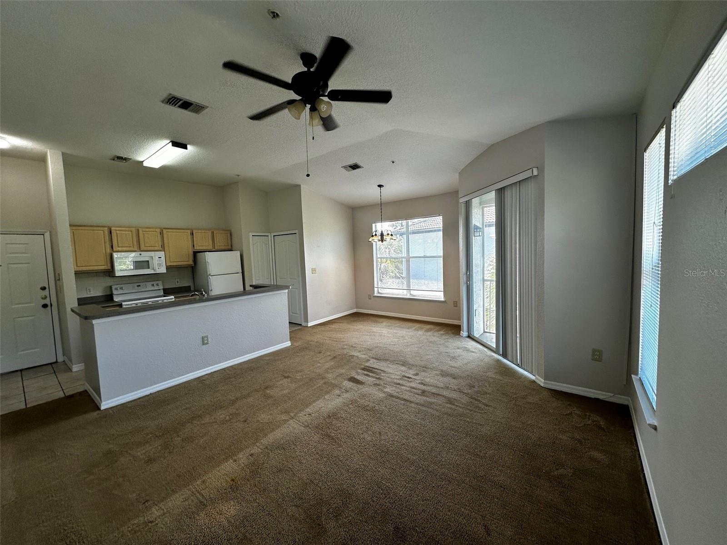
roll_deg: +1.9
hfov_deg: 102.1
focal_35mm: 14
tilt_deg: -4.2
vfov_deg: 85.7
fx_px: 294
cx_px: 364
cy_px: 272
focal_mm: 2.22
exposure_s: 1/120
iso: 64
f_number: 2.2
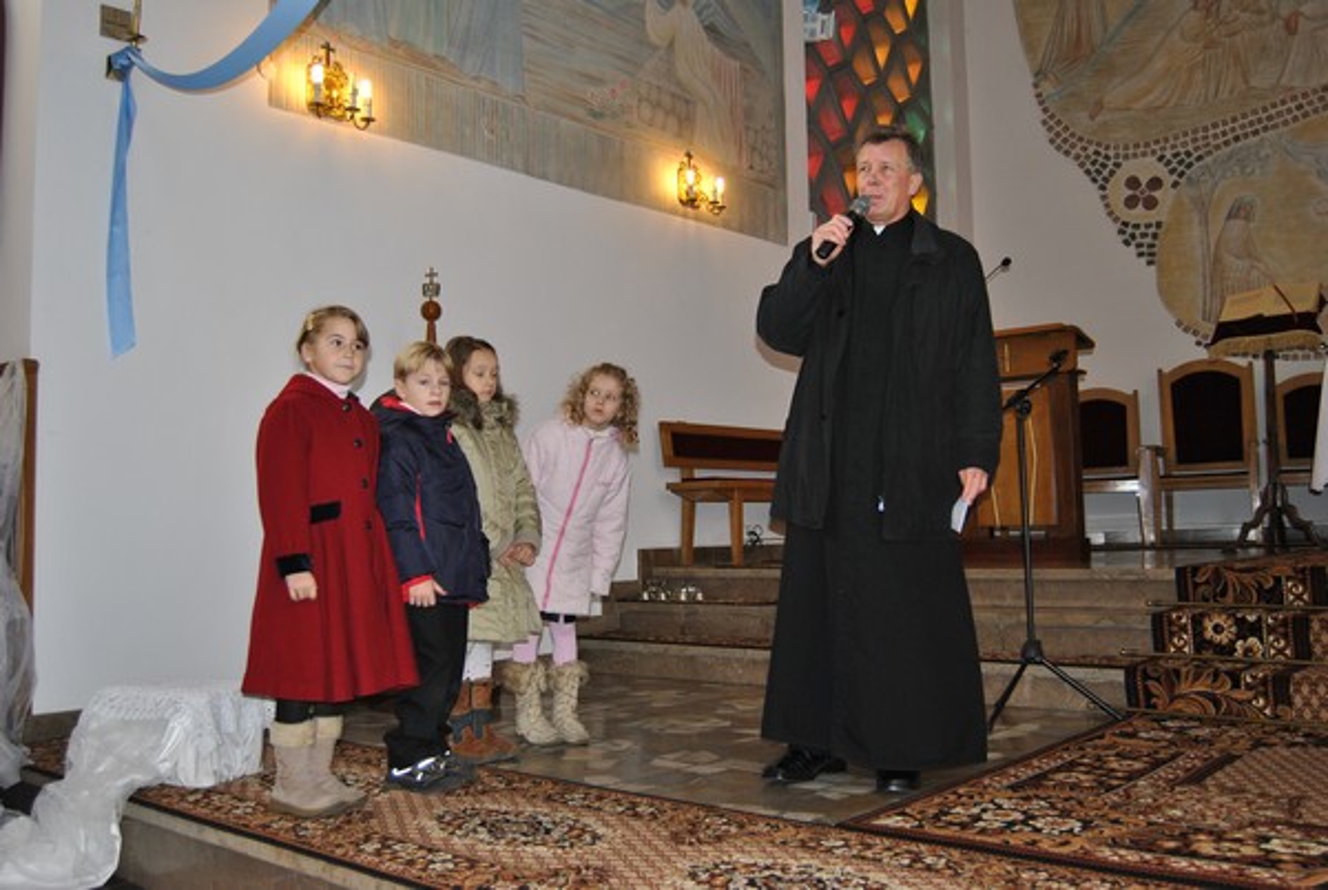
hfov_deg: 57.2
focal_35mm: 33
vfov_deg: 40.1
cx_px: 664
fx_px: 1219
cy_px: 445
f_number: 3.5
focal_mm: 22
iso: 200
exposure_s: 1/60
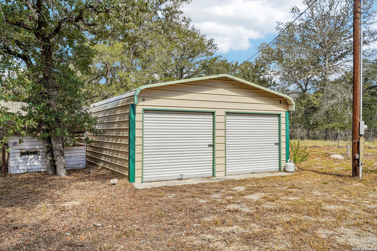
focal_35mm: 30
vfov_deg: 43.6
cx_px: 188
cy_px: 126
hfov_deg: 61.9
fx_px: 314
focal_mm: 30
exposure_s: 1/250
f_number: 8
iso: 100
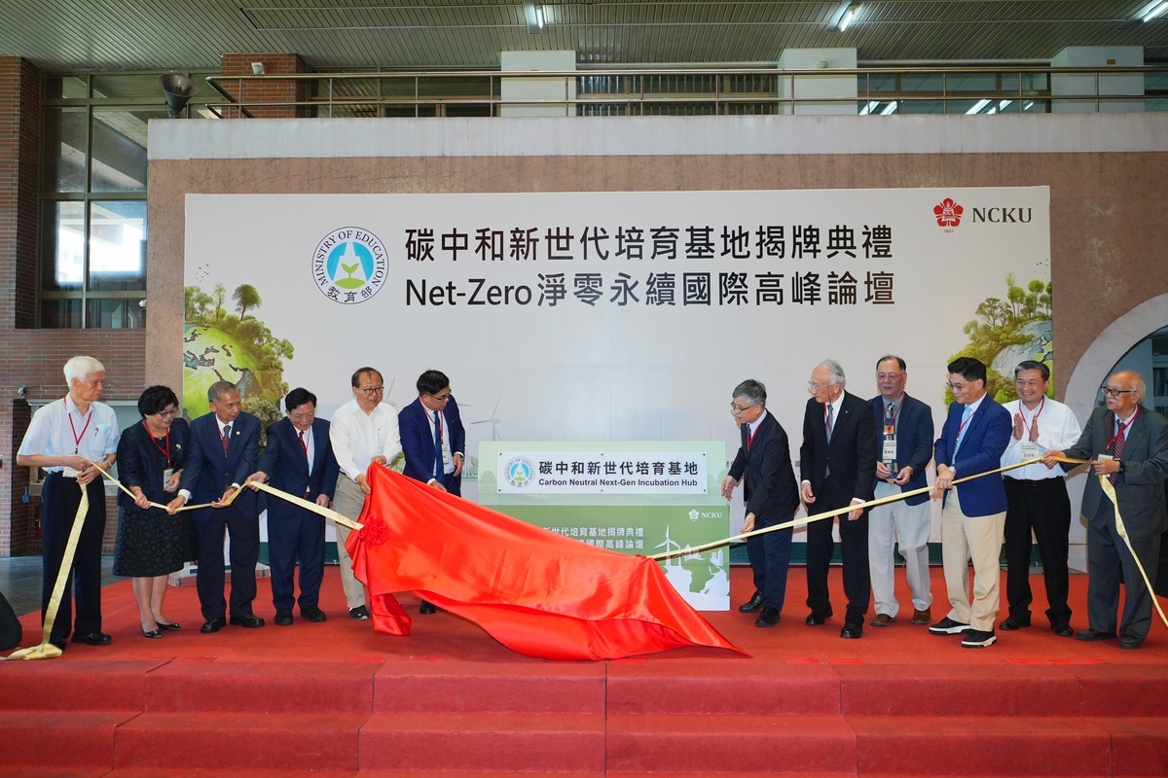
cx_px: 584
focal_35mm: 29
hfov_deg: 63.7
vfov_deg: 45.0
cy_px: 389
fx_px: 941
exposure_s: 1/250
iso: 1600
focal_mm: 29
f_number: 5.6
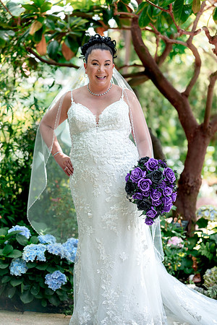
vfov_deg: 24.8
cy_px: 162
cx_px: 108
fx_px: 741
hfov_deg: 16.7
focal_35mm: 82
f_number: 2
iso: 320
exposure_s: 1/1000
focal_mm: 82
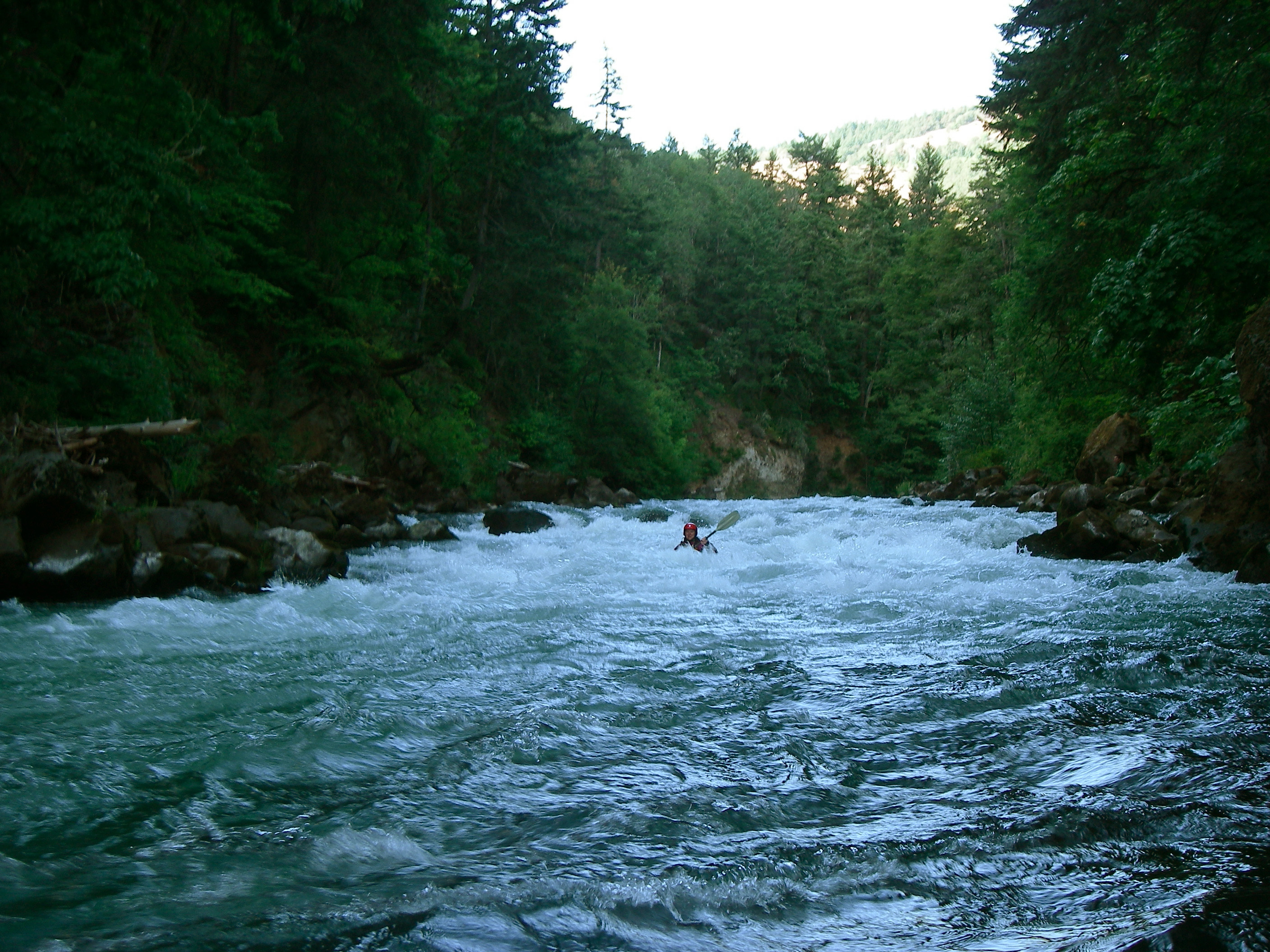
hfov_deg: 38.9
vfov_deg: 29.7
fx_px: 1798
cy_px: 476
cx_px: 635
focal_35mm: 49
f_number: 3.5
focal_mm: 8.1
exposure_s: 1/60
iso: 64
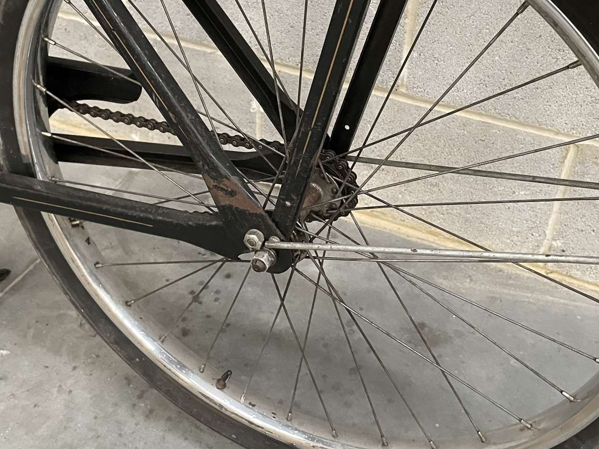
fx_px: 761
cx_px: 313
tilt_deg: -33.9
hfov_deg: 42.9
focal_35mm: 44
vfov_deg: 32.5
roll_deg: -2.2
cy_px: 134
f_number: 1.6
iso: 640
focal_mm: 4.2
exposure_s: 1/34
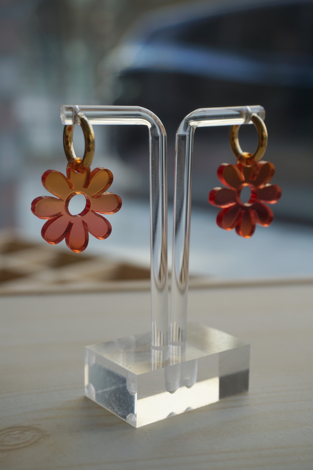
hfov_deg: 25.8
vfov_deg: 37.9
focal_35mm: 52
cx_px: 156
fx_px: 685
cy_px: 235
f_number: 5.6
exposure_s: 1/60
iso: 125
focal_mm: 35
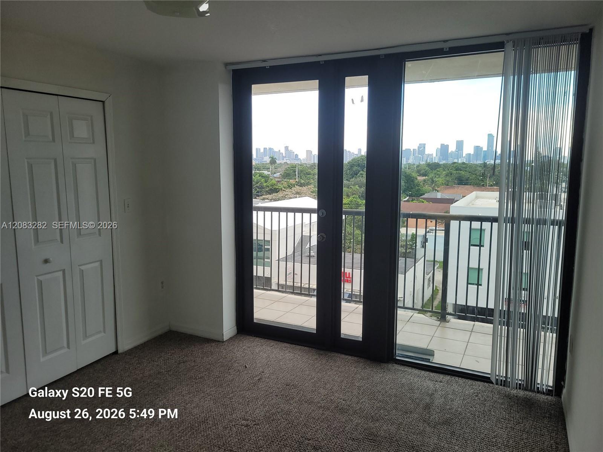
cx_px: 302
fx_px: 453
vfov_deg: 53.1
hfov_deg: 67.3
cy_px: 226
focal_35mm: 26
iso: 40
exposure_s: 1/295
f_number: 1.8
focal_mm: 5.4
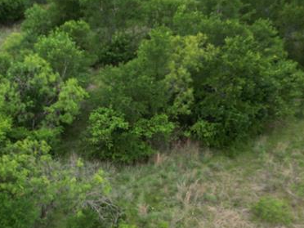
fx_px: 580
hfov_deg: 28.5
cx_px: 47
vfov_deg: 22.2
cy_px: 127
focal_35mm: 66
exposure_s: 1/1500
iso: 200
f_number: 1.7
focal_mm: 6.72
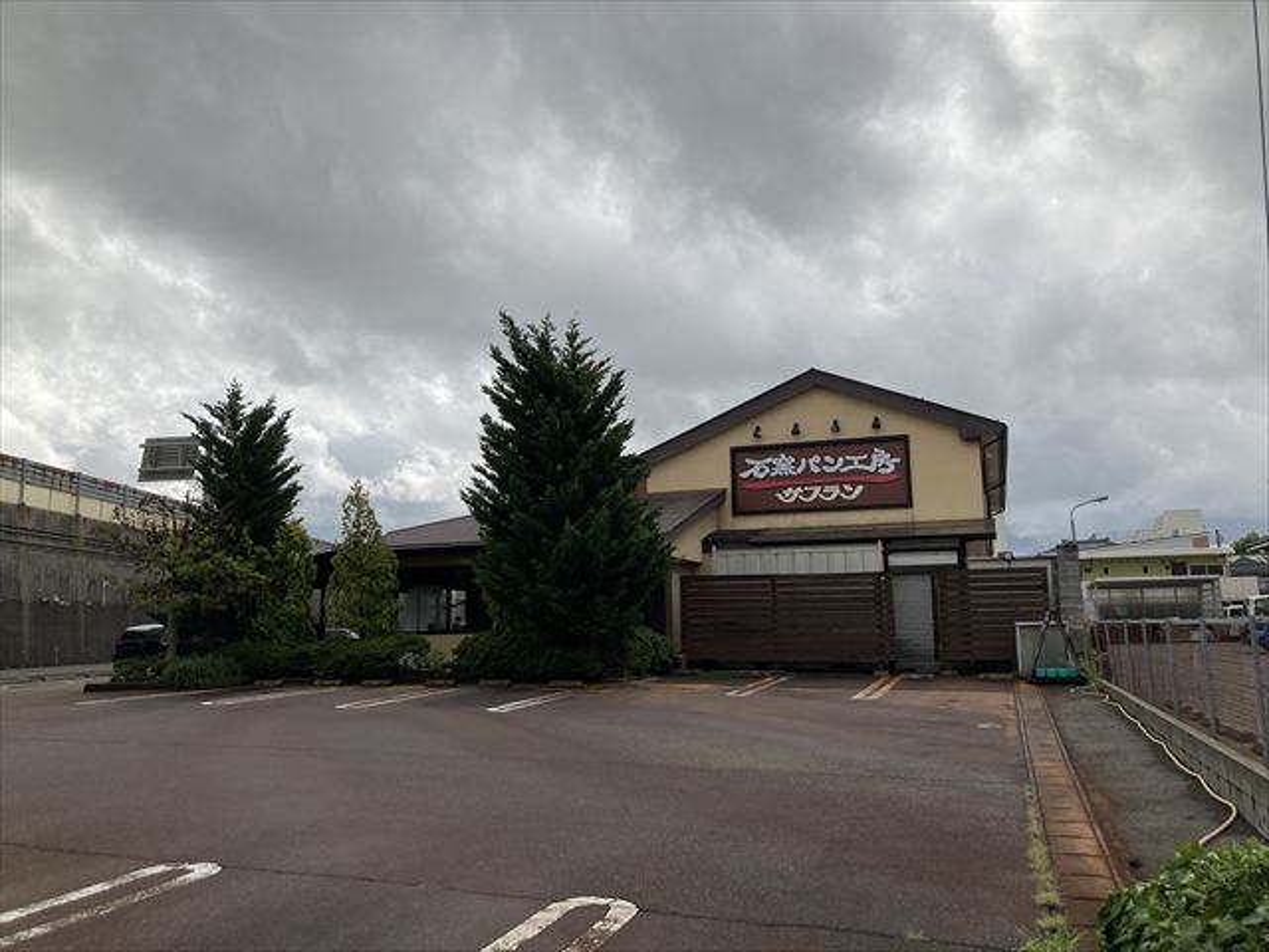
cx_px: 634
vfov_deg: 49.7
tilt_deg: +9.1
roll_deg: +0.6
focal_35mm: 28
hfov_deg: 63.4
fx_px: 1026
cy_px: 476
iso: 25
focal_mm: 3.99
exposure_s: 1/4425
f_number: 1.8
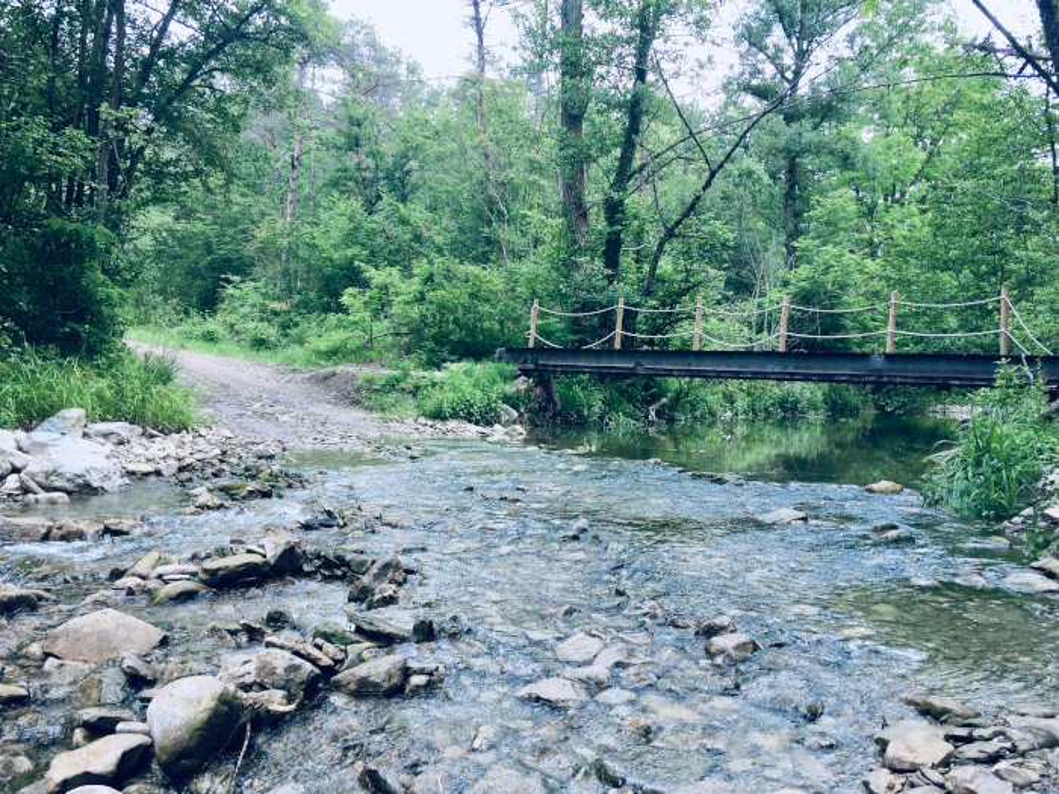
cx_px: 530
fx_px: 887
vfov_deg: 48.2
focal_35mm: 29
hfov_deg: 61.7
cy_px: 397
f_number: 2.2
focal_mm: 4.15
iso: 32
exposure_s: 1/268
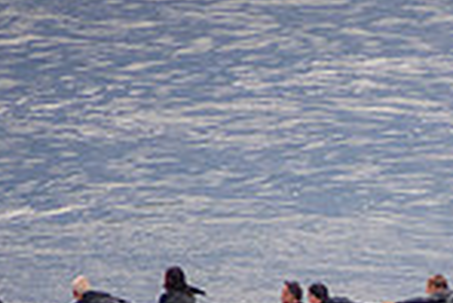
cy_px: 424
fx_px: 29650
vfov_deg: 0.6
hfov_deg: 0.9
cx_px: 554
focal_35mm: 2354
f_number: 5.6
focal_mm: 400
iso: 800
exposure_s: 1/800
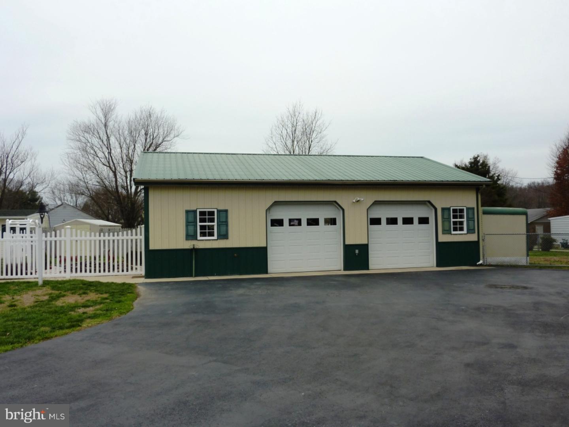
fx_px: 477
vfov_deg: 48.2
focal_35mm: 29
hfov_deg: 61.7
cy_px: 214
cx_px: 284
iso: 80
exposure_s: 1/200
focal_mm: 4.7
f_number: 4
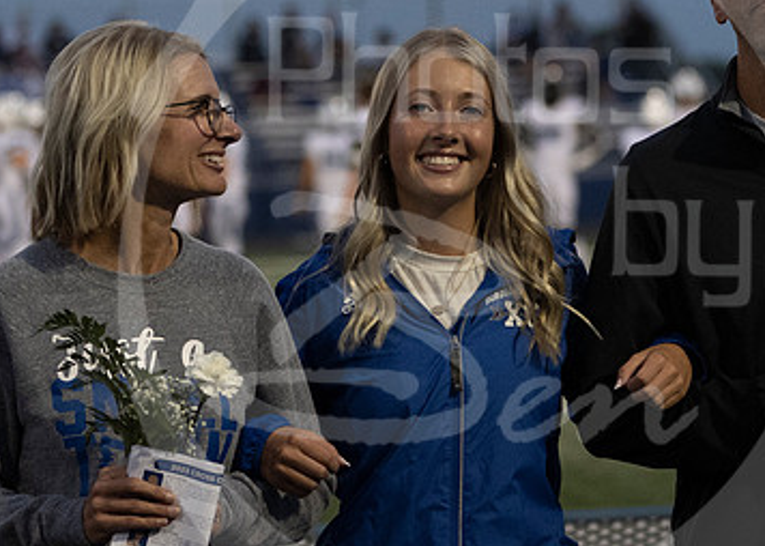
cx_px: 460
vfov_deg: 5.6
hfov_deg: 7.9
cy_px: 226
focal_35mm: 255
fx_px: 5538
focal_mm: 75
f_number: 2.8
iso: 2000
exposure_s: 1/1000
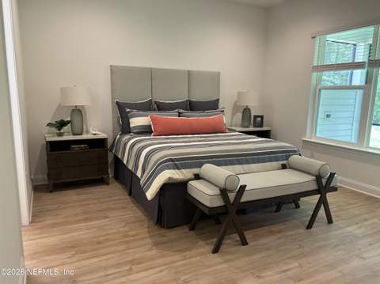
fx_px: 285
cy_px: 142
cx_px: 190
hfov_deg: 67.4
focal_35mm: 26
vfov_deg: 53.0
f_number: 1.5
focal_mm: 5.7
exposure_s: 1/60
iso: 125
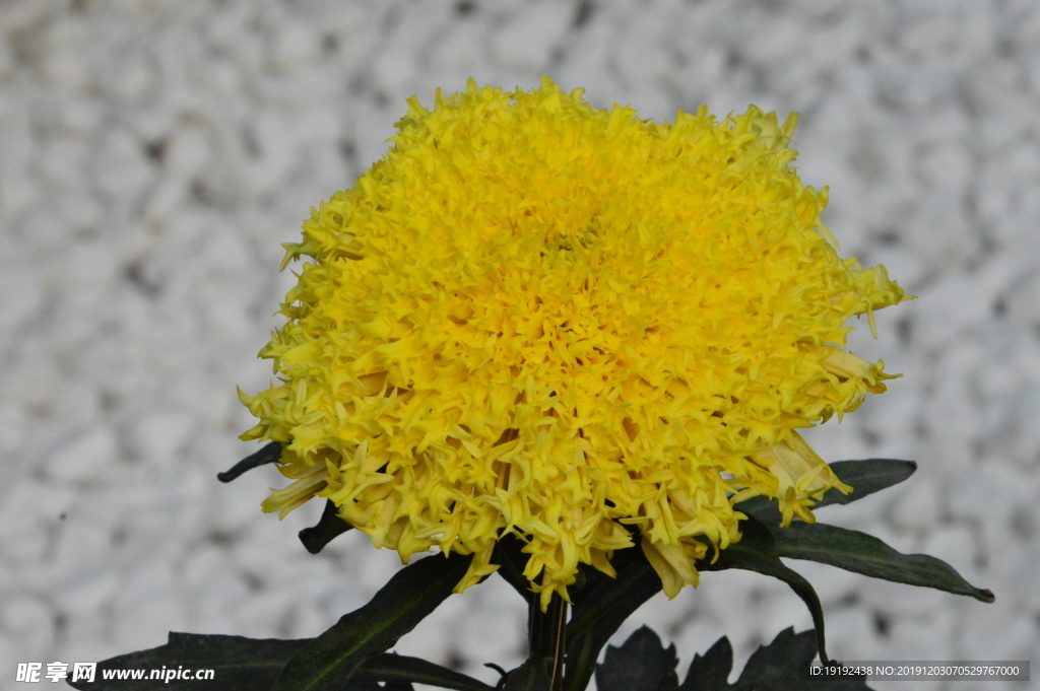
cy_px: 346
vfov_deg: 5.4
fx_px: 7361
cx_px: 520
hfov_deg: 8.1
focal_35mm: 255
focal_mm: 170
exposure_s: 1/250
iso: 3200
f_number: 22
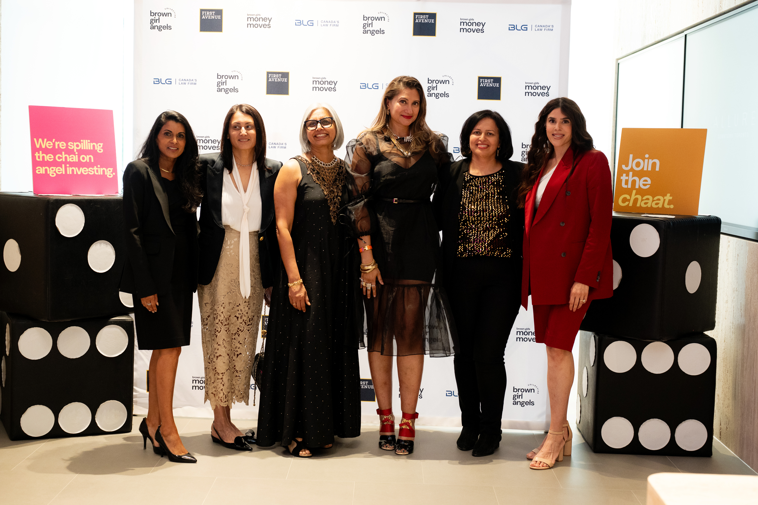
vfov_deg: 27.0
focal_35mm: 50
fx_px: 1053
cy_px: 252
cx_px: 379
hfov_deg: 39.6
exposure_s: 1/160
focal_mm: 50
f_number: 3.5
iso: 2000
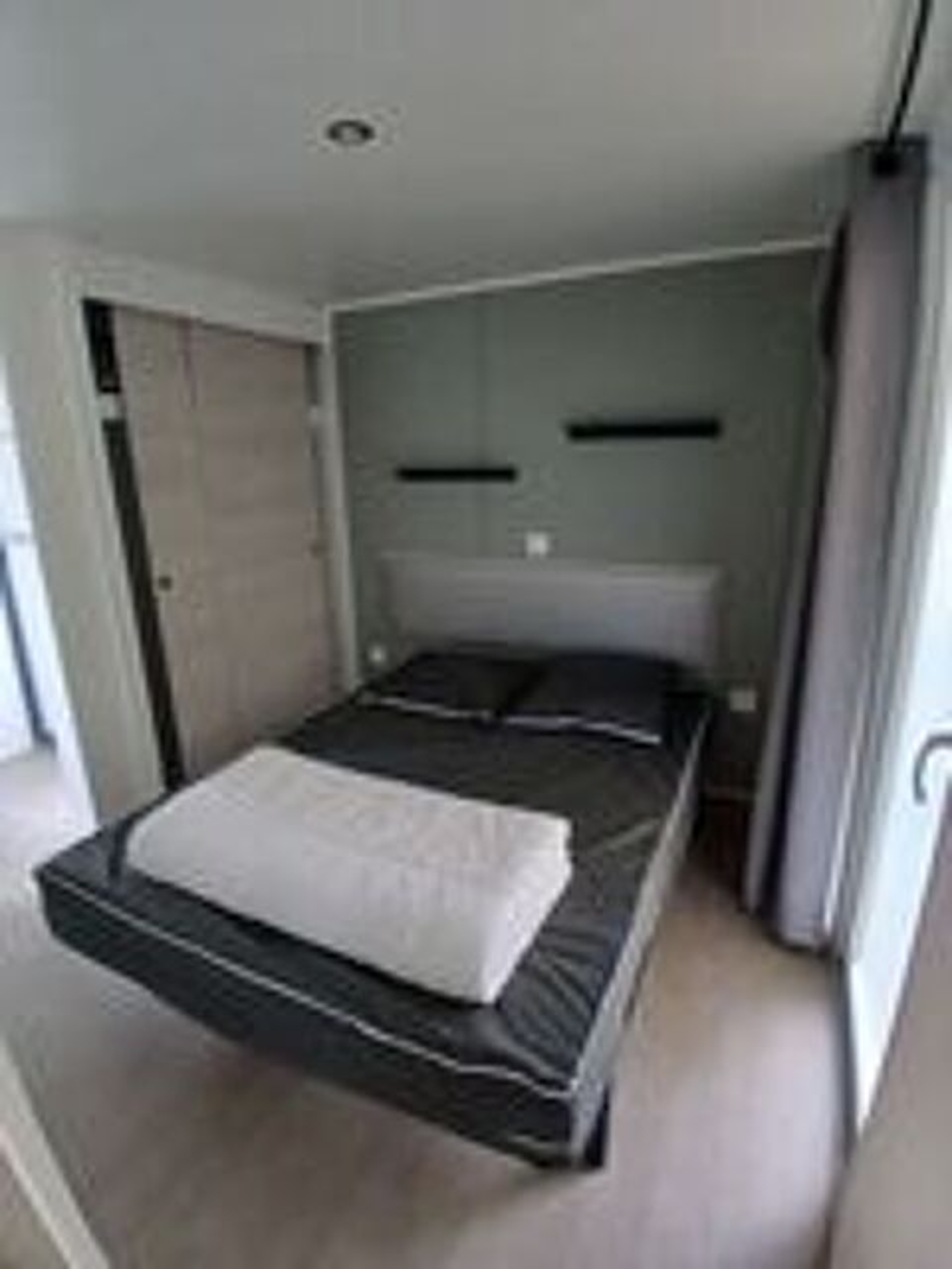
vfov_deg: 91.0
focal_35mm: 17
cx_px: 476
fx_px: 623
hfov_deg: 74.7
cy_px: 634
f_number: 2.2
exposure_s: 1/33.3
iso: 400
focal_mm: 1.4
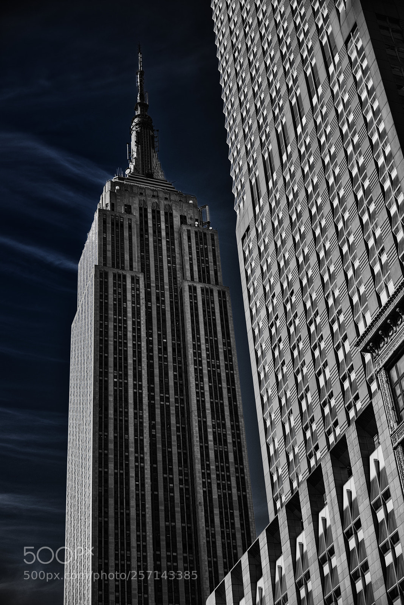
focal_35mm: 55
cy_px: 302
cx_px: 202
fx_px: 924
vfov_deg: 36.2
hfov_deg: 24.7
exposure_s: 1/800
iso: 64
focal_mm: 55
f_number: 4
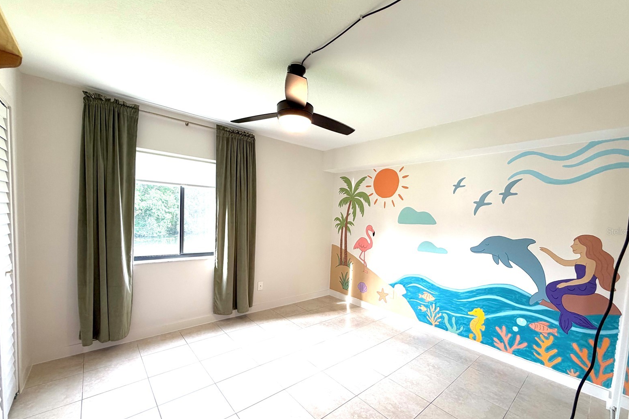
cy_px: 231
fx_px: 262
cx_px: 321
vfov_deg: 77.1
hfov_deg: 100.4
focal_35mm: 15
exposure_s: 1/120
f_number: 2.2
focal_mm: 2.22
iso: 125
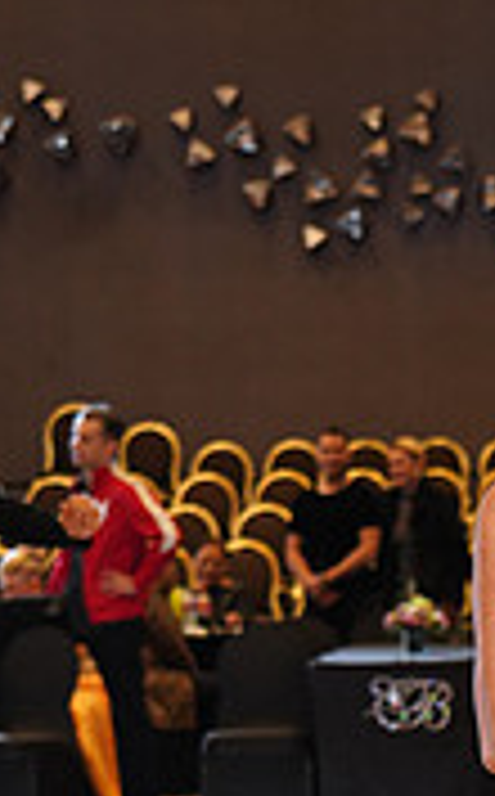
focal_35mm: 164
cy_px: 962
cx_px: 790
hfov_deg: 7.8
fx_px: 3554
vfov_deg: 12.5
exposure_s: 1/200
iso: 1250
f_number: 4
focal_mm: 49
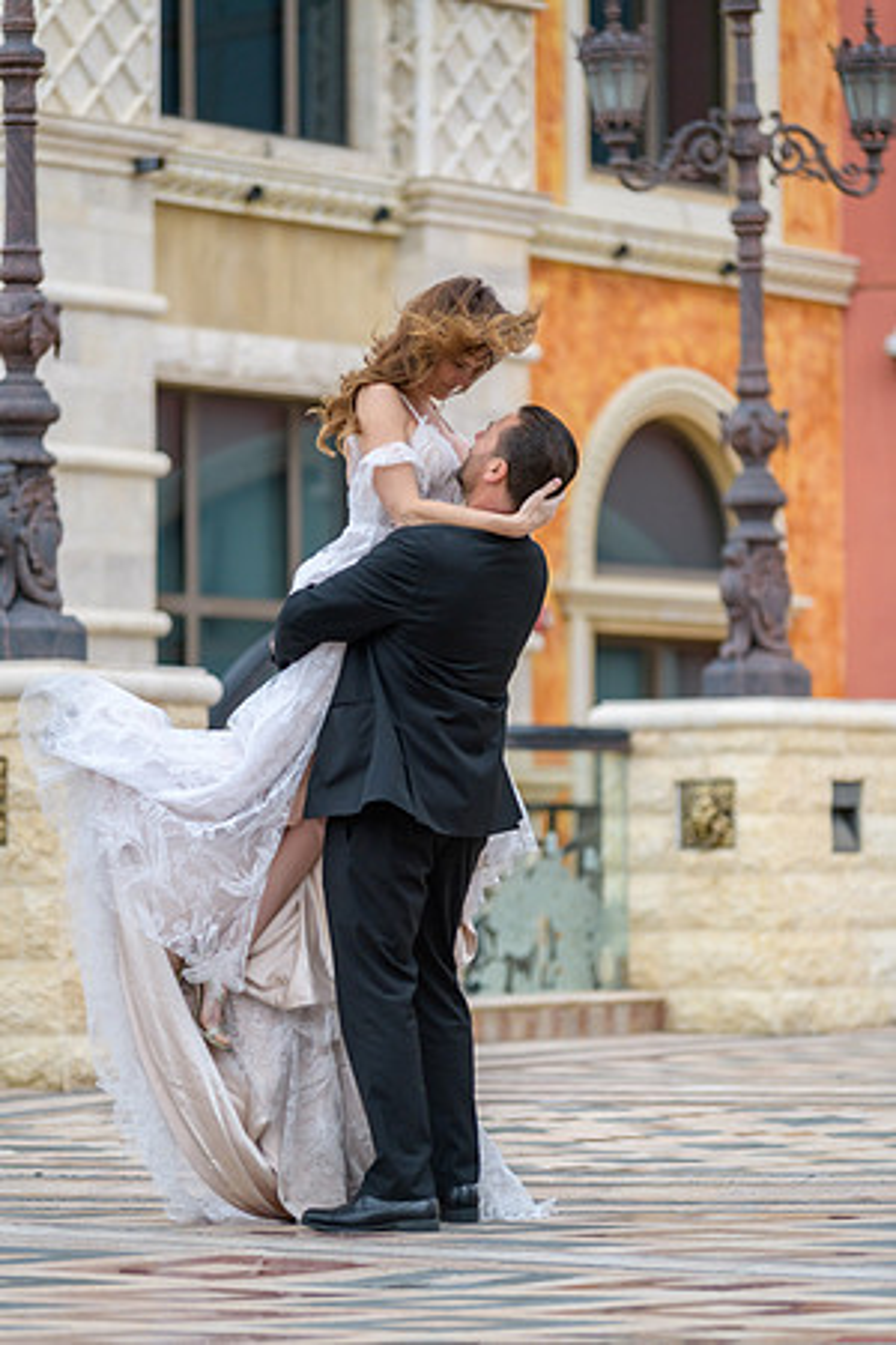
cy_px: 672
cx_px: 448
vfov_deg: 14.7
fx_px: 5226
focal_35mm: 140
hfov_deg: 9.8
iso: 400
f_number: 2.8
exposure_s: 1/3200
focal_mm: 140
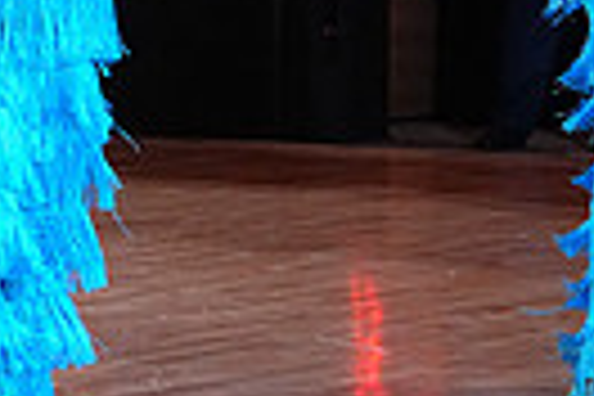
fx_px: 7639
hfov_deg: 4.4
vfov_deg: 3.0
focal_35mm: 463
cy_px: 47
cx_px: -508
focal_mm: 105
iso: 5000
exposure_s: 1/400
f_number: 5.6
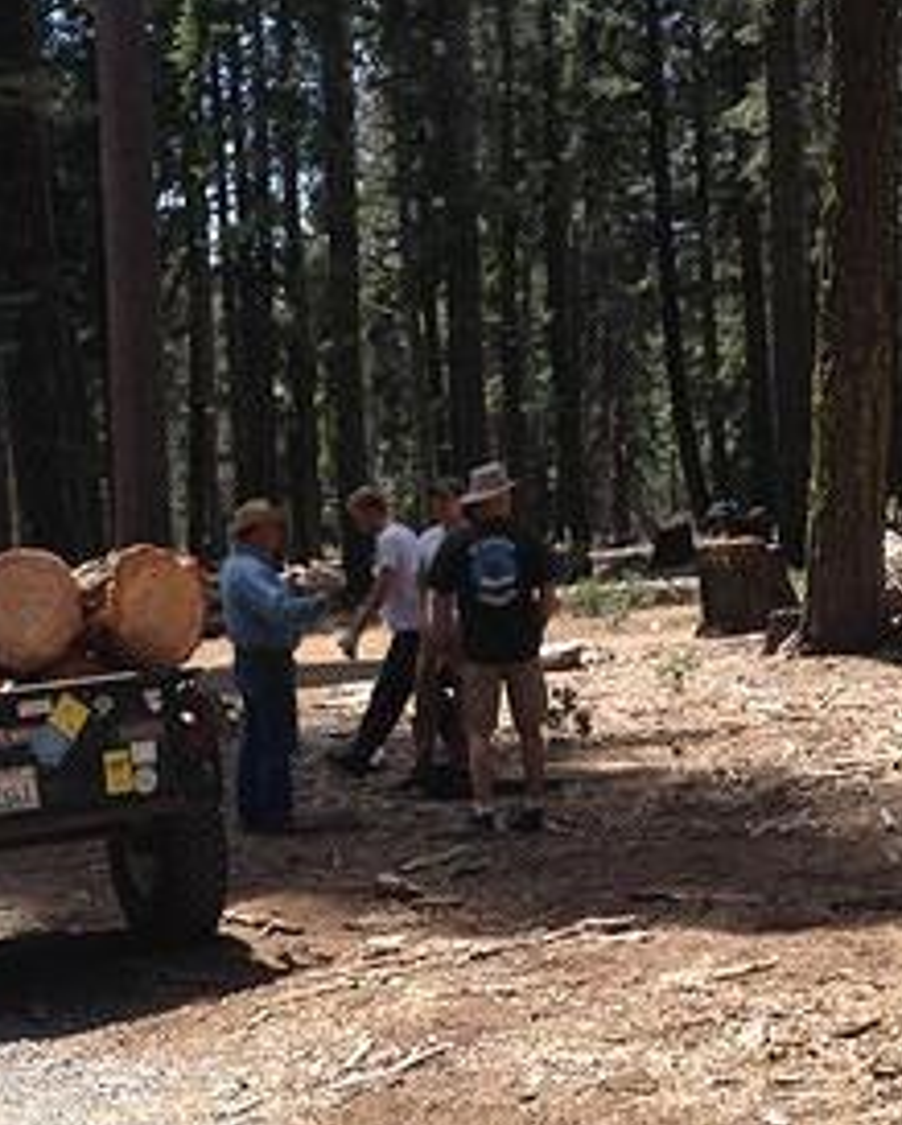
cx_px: 350
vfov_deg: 23.6
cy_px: 808
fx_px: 2665
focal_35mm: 80
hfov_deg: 19.2
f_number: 2.4
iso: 50
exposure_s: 1/681
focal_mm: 4.28
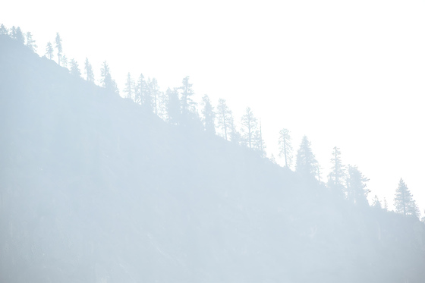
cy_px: 142
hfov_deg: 10.2
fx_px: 2390
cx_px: 212
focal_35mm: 202
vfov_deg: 6.8
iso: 800
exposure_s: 1/2000
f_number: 11
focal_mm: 135
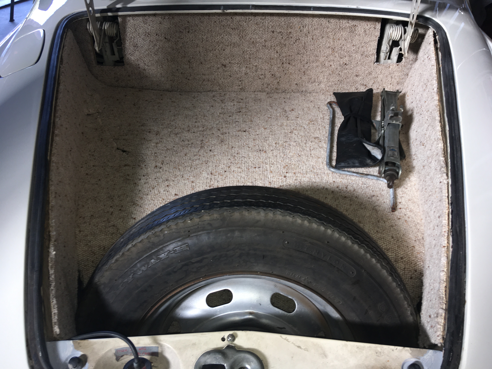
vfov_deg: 48.2
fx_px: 412
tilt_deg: -42.1
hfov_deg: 61.7
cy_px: 184
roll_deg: -0.7
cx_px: 246
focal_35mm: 29
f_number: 2.2
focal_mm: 4.15
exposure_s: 1/33
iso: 25
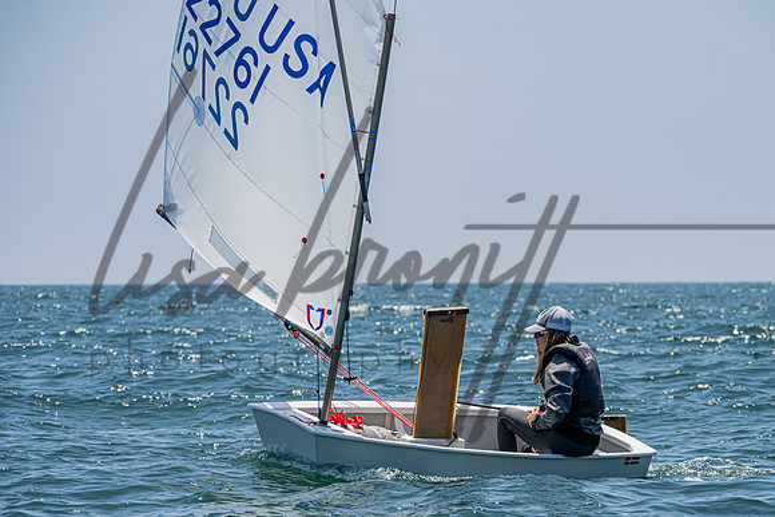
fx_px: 4284
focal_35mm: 199
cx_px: 442
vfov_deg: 6.9
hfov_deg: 10.3
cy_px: 328
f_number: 7.6
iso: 500
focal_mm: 155
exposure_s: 1/1600
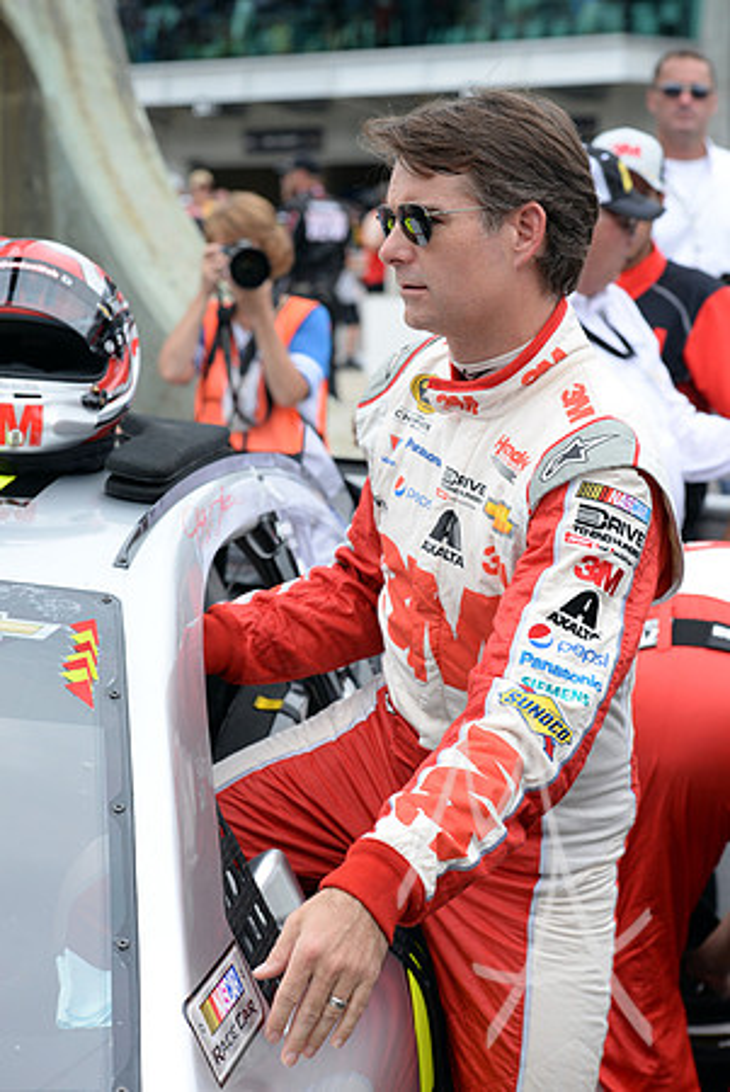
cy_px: 546
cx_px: 365
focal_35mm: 86
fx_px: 2610
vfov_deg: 23.6
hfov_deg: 15.9
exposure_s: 1/1000
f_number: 6.3
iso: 500
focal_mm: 86
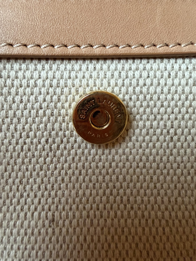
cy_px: 130
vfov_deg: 71.6
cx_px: 98
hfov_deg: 56.8
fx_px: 181
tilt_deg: -18.0
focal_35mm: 24
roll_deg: -0.2
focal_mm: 2.22
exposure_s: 1/50
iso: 640
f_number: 2.2
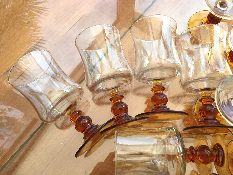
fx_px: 195
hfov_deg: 61.7
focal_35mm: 29
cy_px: 88
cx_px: 116
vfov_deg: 48.2
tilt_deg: -72.2
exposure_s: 1/340
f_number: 2.2
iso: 25
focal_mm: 4.15
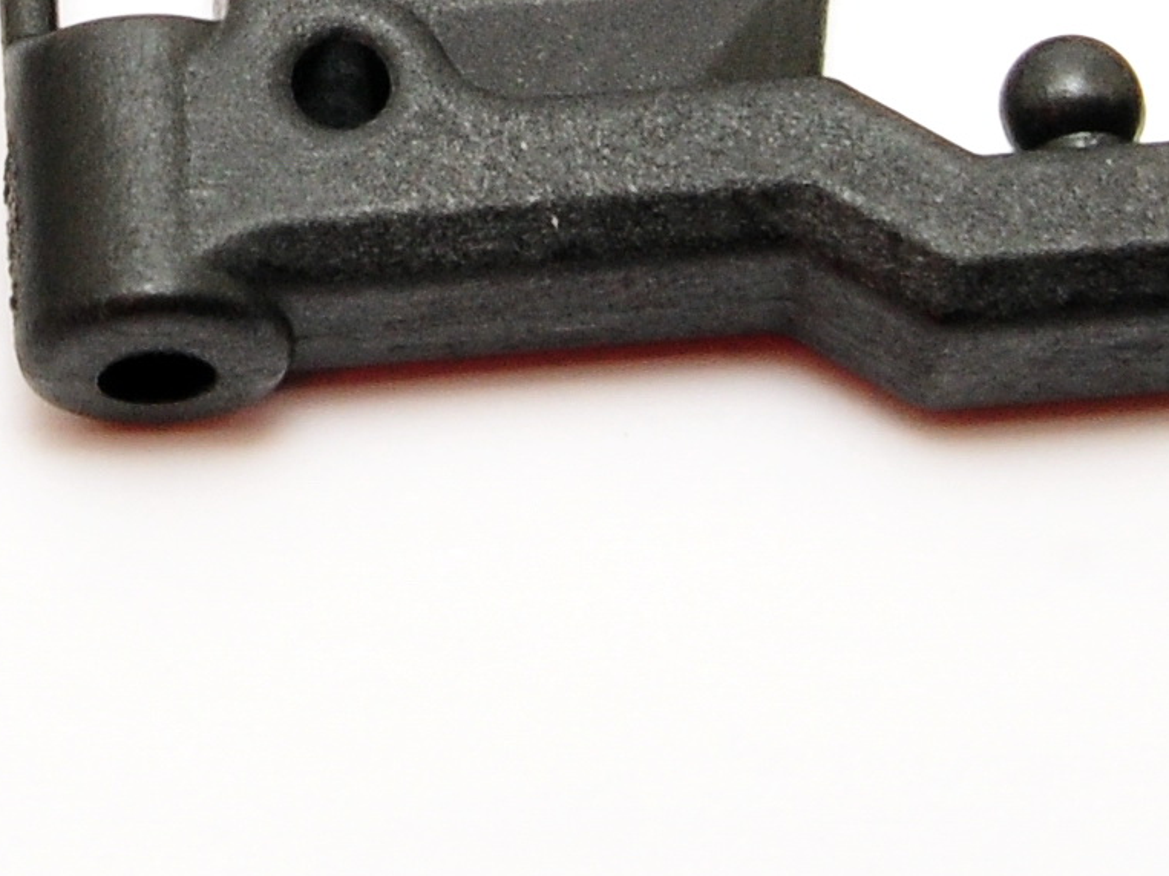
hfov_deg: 4.7
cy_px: -920
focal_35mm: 421
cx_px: -170
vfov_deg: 3.5
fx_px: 14215
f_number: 20
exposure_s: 1/60
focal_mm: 52
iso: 400
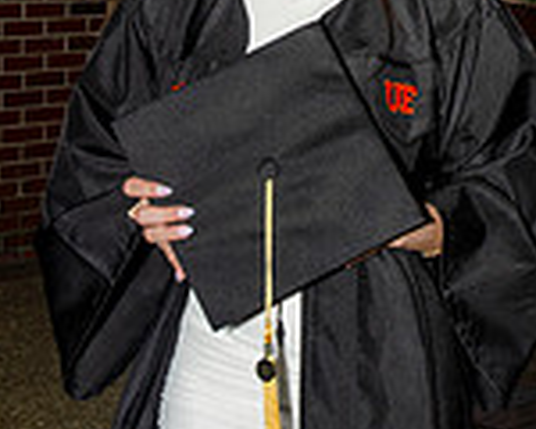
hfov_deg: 16.9
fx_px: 1808
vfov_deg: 13.0
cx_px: 300
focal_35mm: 114
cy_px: -139
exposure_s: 1/250
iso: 100
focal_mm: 27
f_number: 10
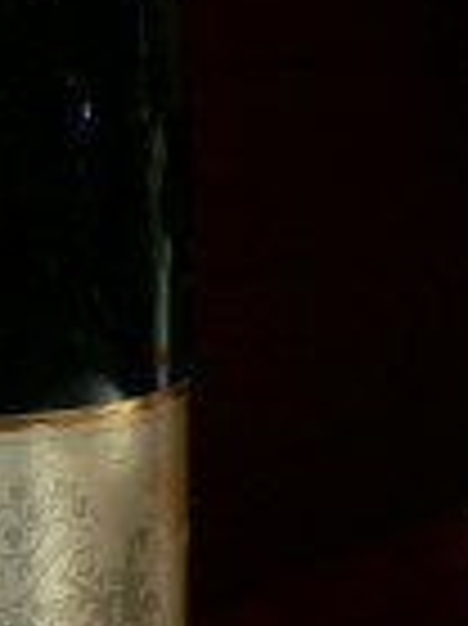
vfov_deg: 14.3
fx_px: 2491
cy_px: 160
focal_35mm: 138
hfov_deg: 10.4
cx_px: -225
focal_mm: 6
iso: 100
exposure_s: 1/60
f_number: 2.8
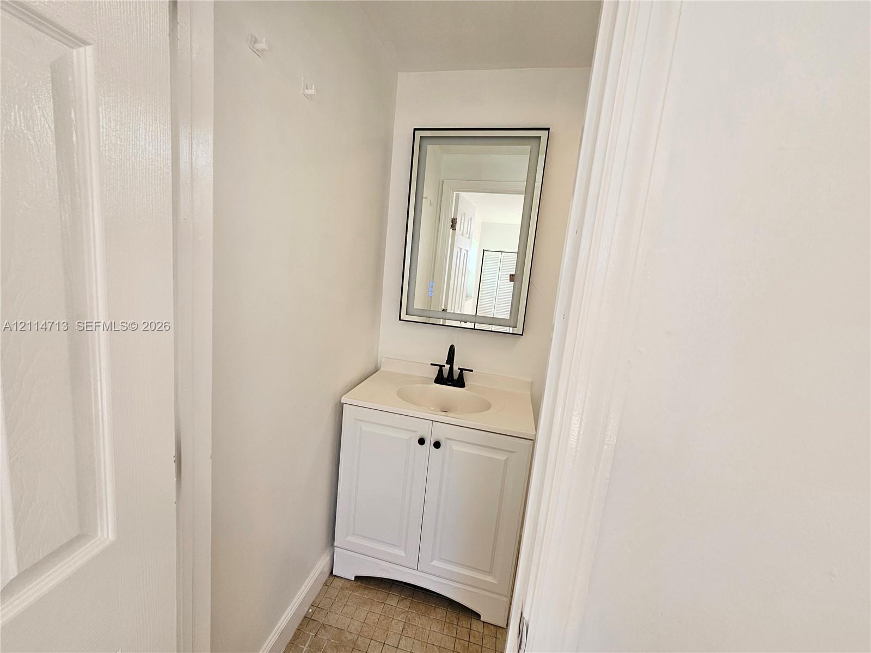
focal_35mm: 13
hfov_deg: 106.2
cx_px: 436
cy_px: 326
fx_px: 327
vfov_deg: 89.9
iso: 64
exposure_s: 1/120
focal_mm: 2.2
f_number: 2.2
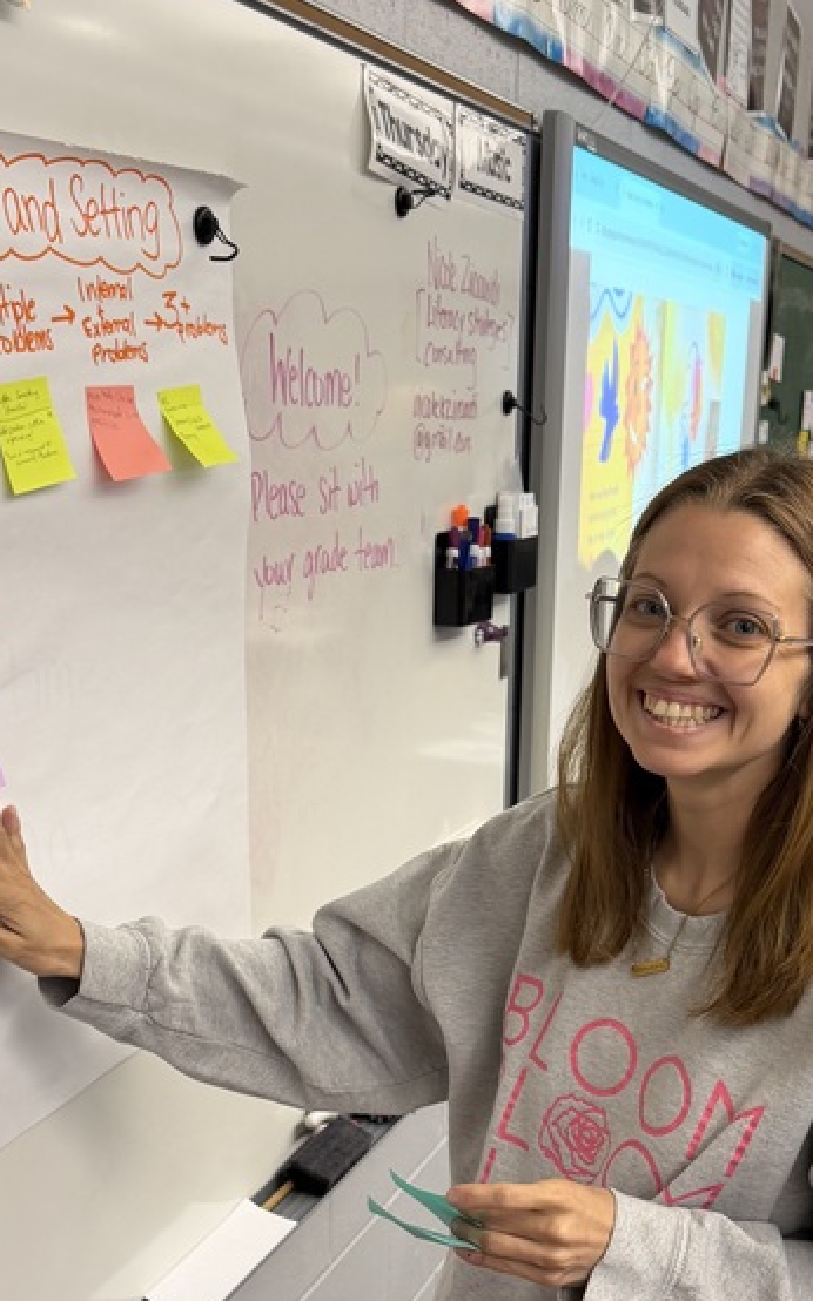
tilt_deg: -15.7
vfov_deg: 42.0
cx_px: 425
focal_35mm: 47
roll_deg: -1.3
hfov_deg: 27.4
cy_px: 878
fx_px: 1667
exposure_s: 1/60
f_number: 1.78
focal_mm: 6.76
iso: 125
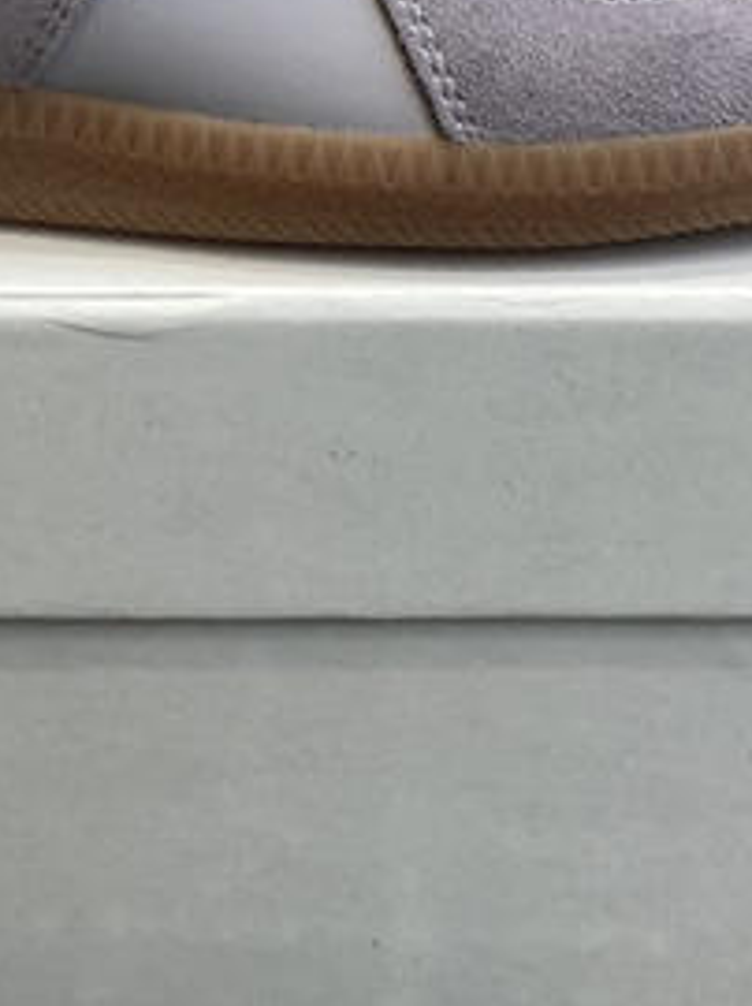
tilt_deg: -17.4
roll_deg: -0.5
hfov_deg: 8.9
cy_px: -380
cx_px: 123
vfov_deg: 11.5
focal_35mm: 167
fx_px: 4845
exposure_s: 1/122
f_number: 2
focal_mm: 6
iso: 50
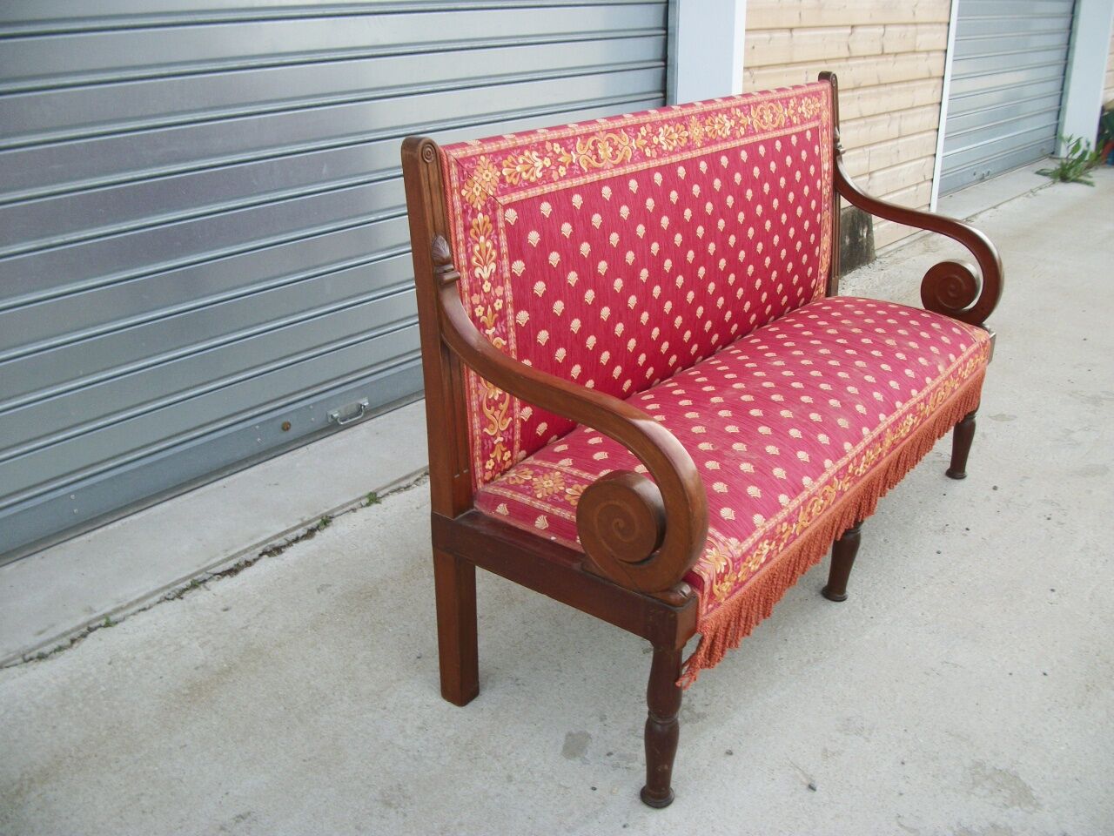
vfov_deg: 44.2
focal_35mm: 32
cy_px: 418
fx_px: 1030
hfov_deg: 56.8
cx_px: 557
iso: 80
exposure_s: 1/50
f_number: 8.8
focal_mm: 5.7
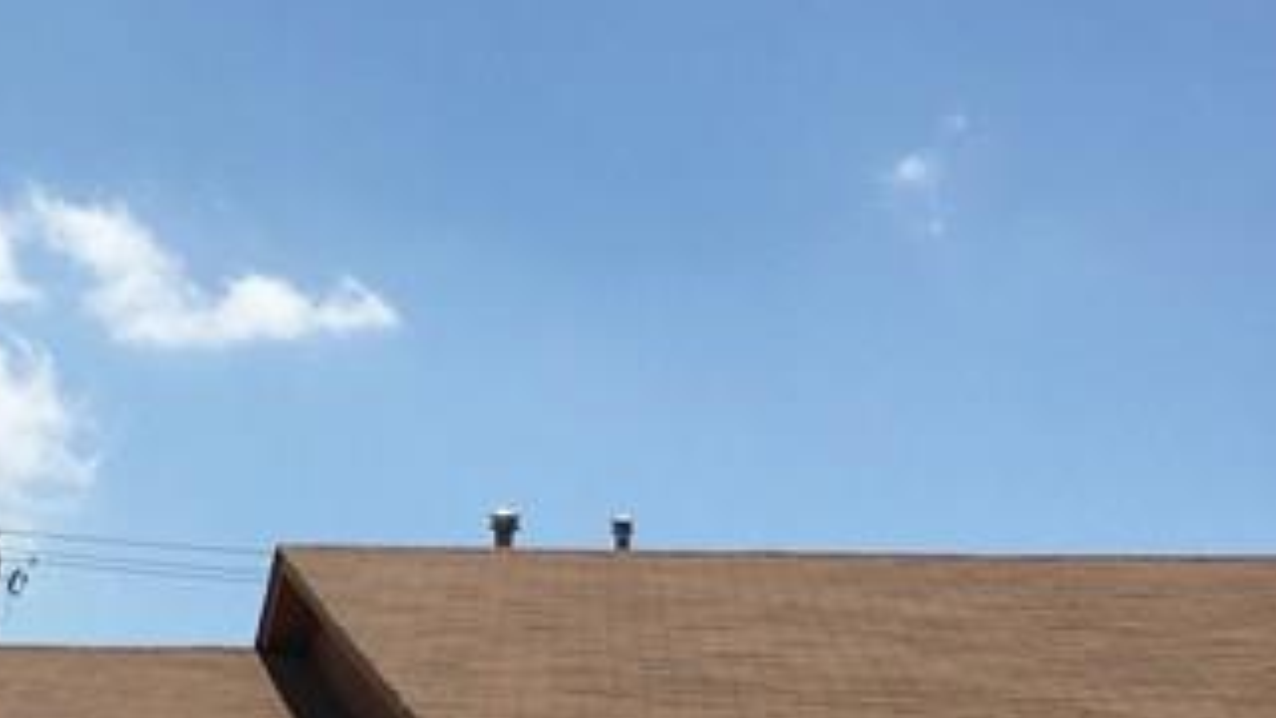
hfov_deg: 20.9
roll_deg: +0.2
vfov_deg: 11.6
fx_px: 3417
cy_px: 977
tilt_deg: +3.7
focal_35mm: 101
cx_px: 255
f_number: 2.2
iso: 25
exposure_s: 1/2653
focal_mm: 4.15
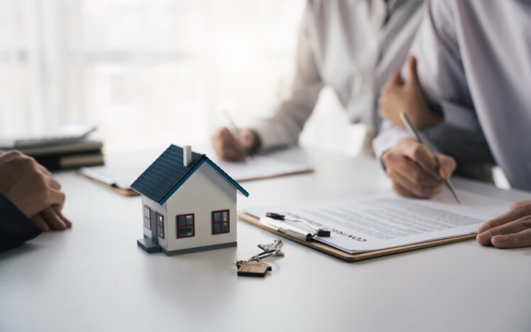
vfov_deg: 26.0
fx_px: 718
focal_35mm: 50
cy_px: 159
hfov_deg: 40.6
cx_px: 267
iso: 160
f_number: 2.8
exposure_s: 1/125
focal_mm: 47.6
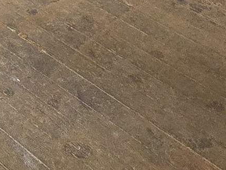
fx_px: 601
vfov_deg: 10.6
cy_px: -354
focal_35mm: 92
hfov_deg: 19.8
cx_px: -56
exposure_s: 1/60.2
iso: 200
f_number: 2.2
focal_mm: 2.2
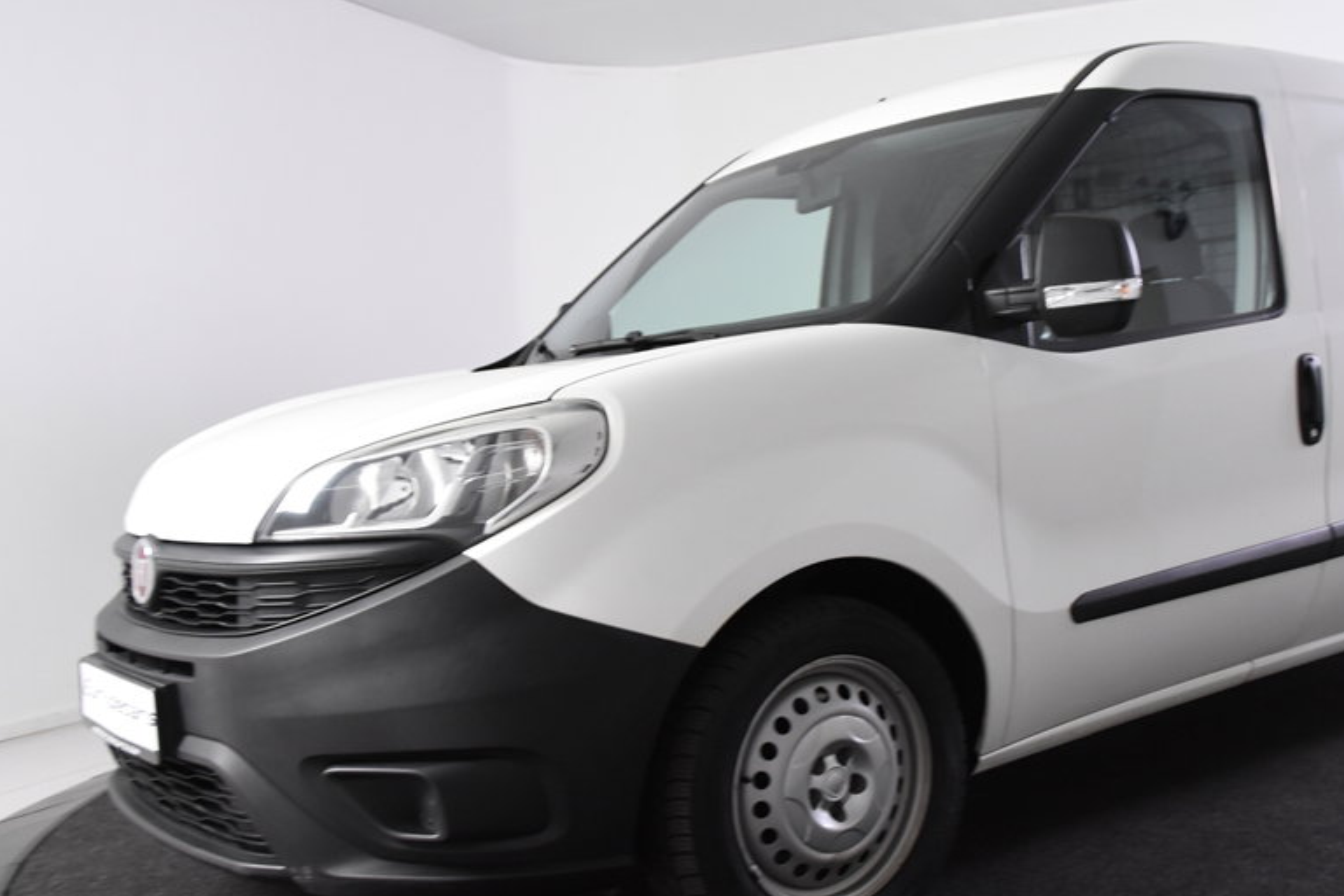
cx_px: 863
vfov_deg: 33.4
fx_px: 1493
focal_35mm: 40
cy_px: 456
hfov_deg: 47.9
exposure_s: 1/80
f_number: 4.5
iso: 1600
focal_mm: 20
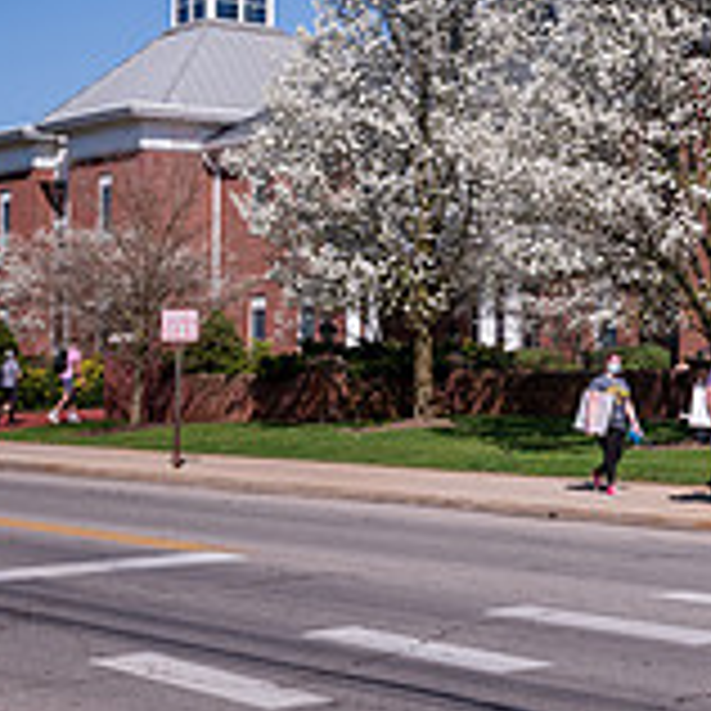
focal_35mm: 84
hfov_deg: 19.8
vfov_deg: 20.6
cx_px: 774
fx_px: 1952
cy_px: 236
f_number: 9
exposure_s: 1/400
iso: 160
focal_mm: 27
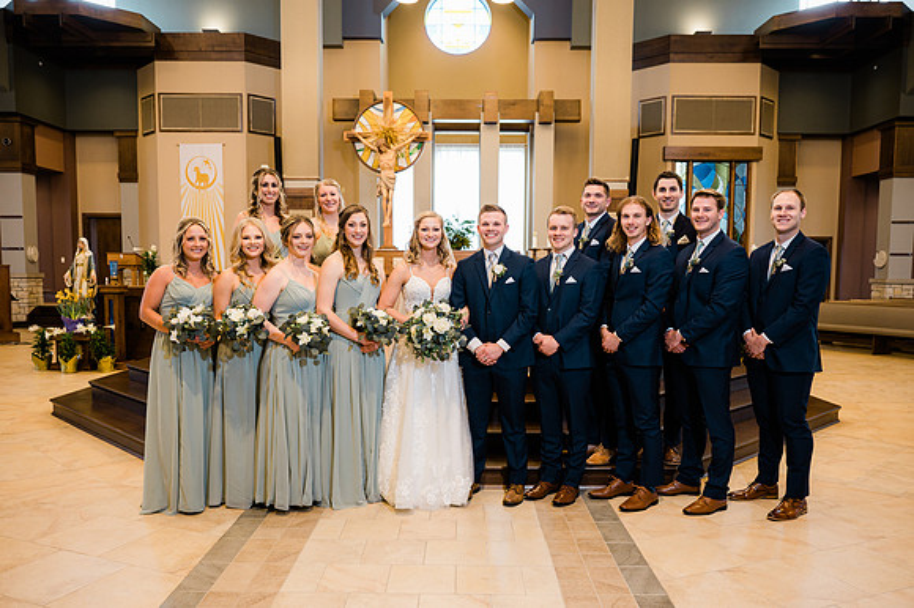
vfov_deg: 44.7
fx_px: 738
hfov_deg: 63.5
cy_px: 333
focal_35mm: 29
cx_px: 454
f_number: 3.2
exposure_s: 1/200
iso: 1000
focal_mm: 26
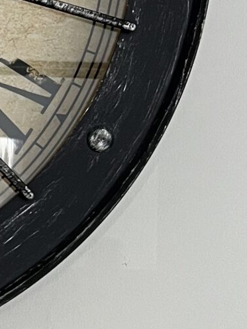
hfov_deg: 10.2
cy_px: 133
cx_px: -251
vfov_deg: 14.7
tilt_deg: +2.0
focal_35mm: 134
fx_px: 1274
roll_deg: -1.8
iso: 160
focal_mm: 5.7
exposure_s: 1/60
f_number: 1.5
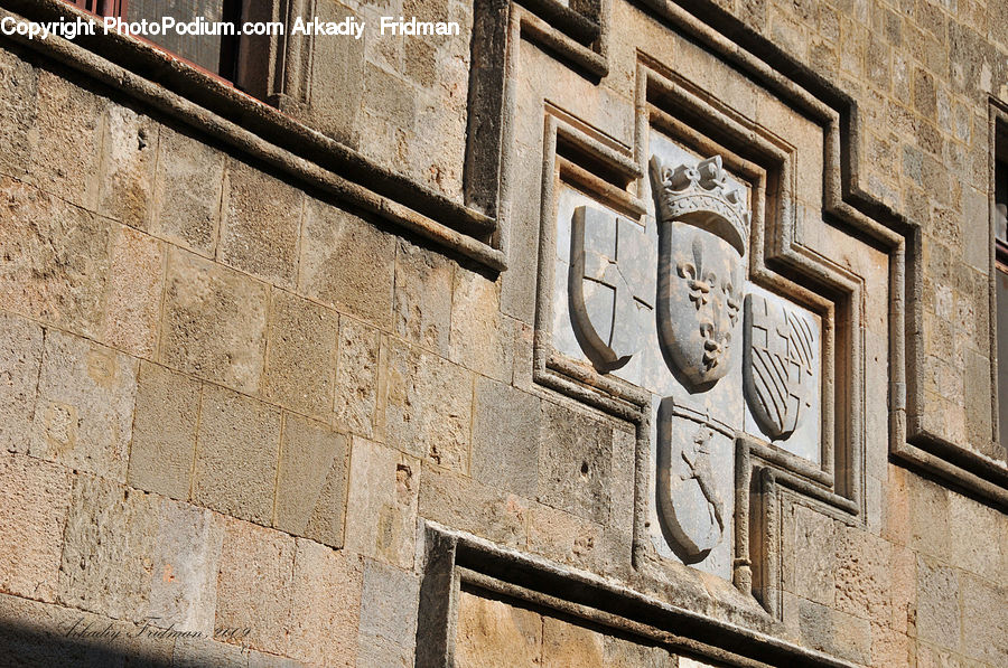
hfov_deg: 26.0
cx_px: 504
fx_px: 2180
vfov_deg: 17.4
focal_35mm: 78
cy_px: 334
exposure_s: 1/1000
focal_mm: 52
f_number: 7.1
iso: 200
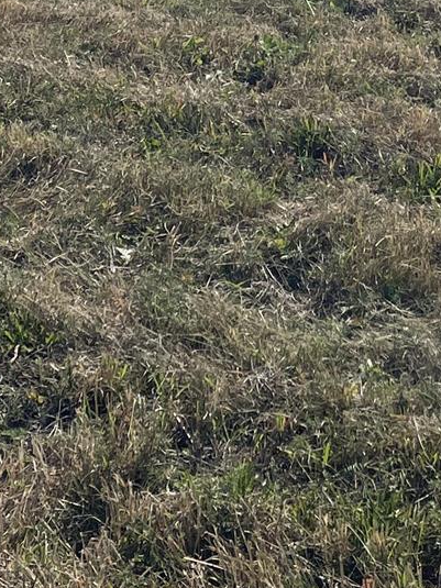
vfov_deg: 16.1
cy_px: -287
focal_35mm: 112
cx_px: 341
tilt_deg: -1.1
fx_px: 1903
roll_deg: +3.3
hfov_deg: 13.2
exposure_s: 1/9804
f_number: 1.6
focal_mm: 4.2
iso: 32
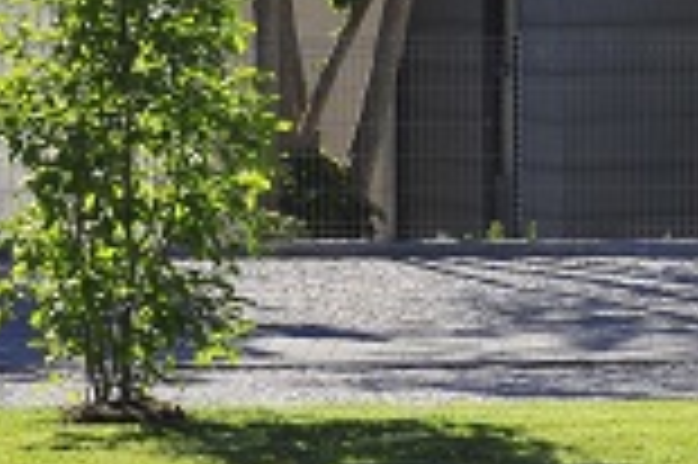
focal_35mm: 258
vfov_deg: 5.2
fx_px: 4997
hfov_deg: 8.0
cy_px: -383
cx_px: 491
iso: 640
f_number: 8
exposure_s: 1/2000
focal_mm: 50
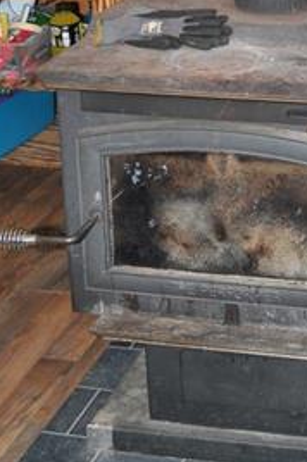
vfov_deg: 18.4
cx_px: 342
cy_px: -33
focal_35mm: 107
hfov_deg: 12.5
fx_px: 1378
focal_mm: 25
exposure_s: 1/60
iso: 400
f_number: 5.6
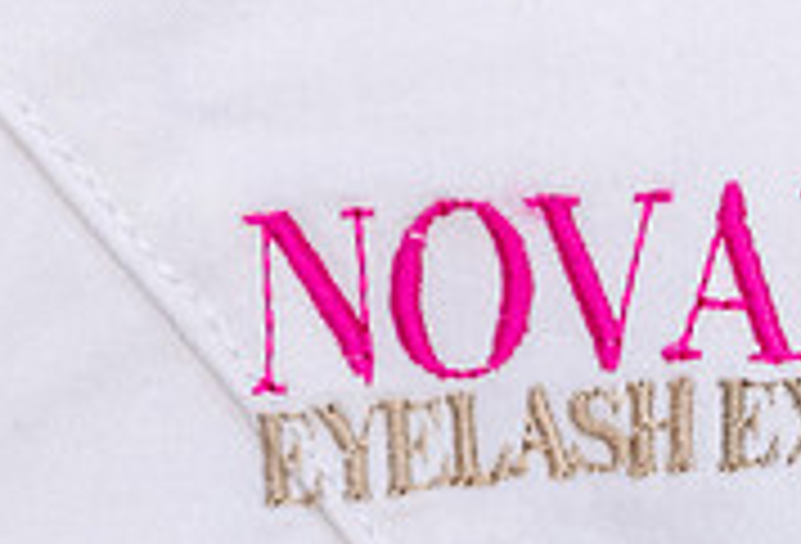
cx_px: 776
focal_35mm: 248
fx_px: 5551
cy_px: 346
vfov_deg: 5.6
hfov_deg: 8.2
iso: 800
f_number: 2.8
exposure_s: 1/400
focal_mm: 70
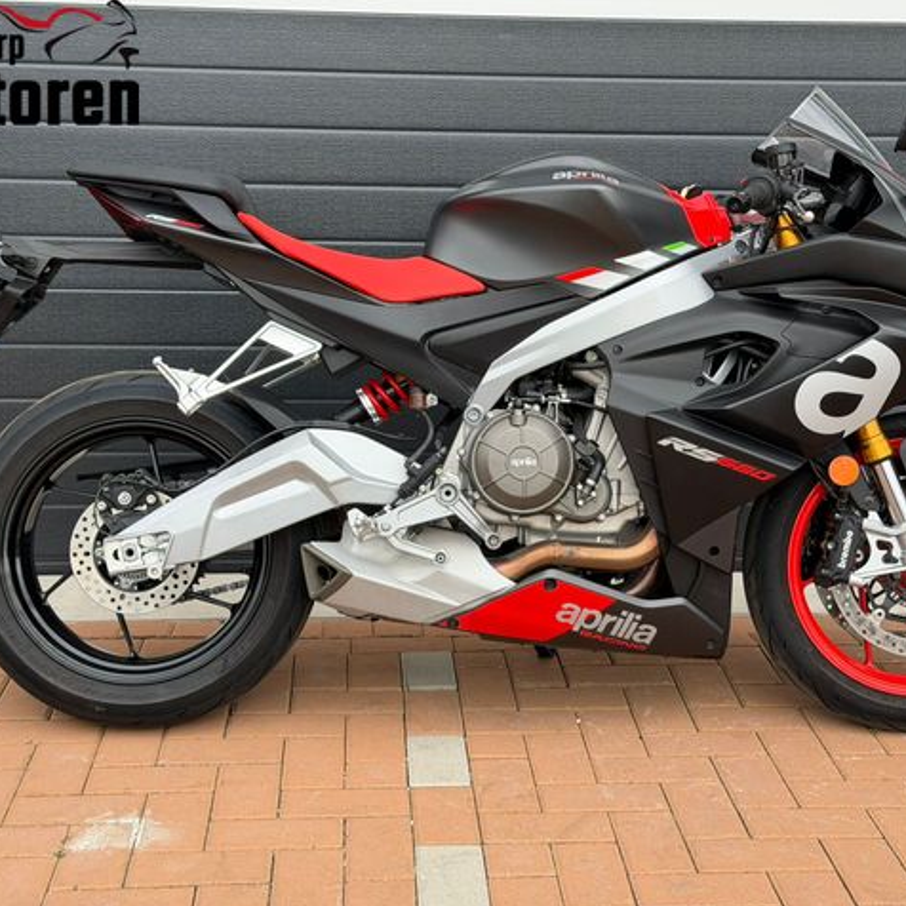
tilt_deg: -13.4
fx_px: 1688
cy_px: 455
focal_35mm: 57
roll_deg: -1.0
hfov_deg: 30.0
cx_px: 504
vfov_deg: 30.0
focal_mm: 6.76
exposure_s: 1/875
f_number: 1.78
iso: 80
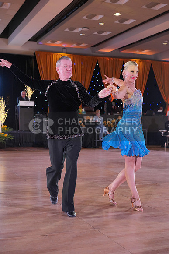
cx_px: 84
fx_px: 352
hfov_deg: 27.0
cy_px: 127
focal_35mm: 50
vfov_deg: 39.6
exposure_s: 1/400
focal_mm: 50
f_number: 4
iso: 2000
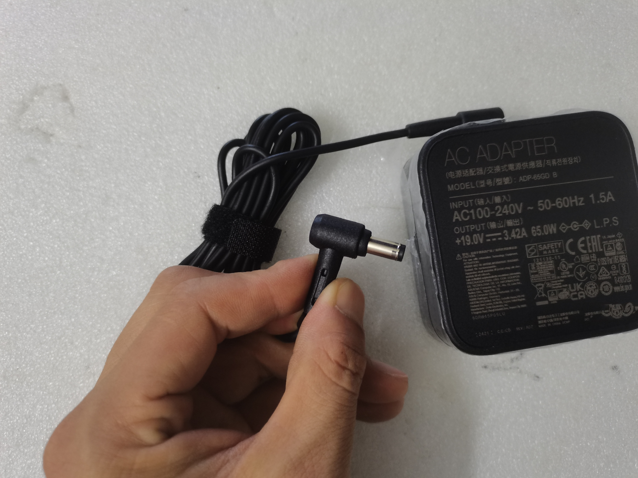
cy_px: 239
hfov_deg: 67.3
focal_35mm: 26
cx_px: 319
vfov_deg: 53.1
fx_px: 479
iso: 640
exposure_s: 1/25
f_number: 1.8
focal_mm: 5.58
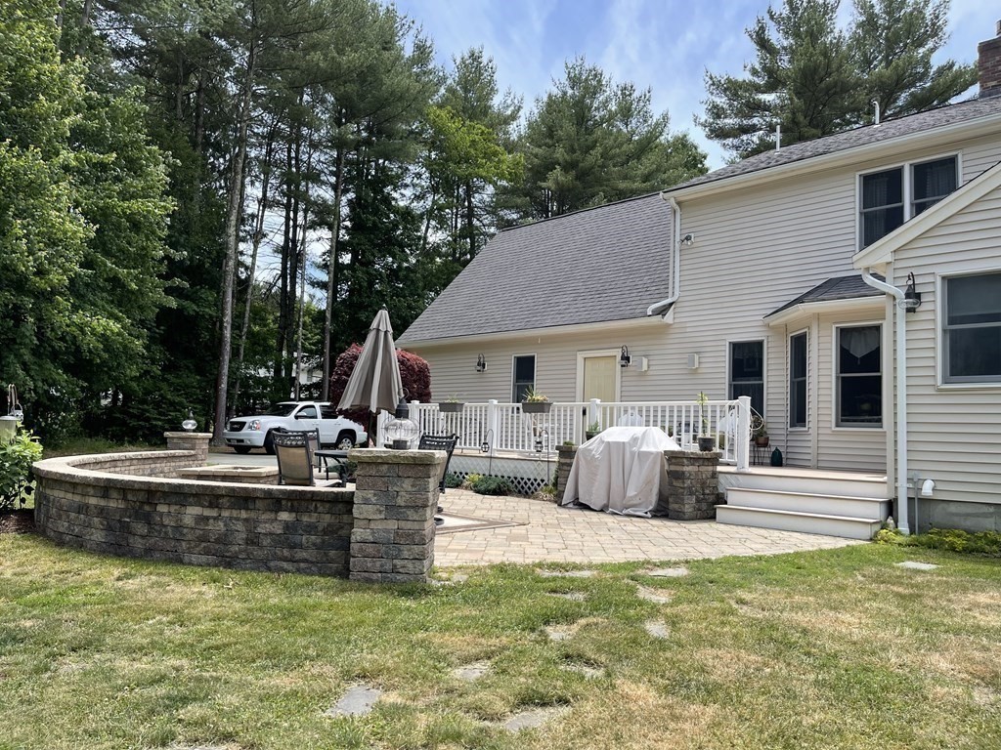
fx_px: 752
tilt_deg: +4.5
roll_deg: -1.6
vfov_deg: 53.1
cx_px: 500
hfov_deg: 67.3
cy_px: 375
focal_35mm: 26
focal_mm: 5.1
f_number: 1.6
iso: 32
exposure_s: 1/1493
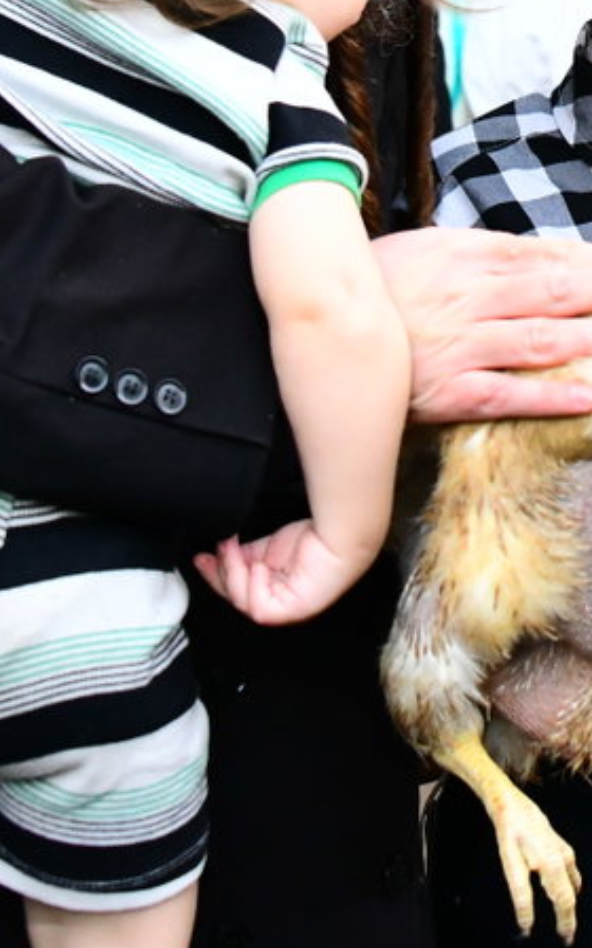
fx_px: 3124
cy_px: 14
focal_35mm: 121
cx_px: 702
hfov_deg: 10.6
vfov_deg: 16.9
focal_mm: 38
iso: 4000
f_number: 5.6
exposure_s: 1/160
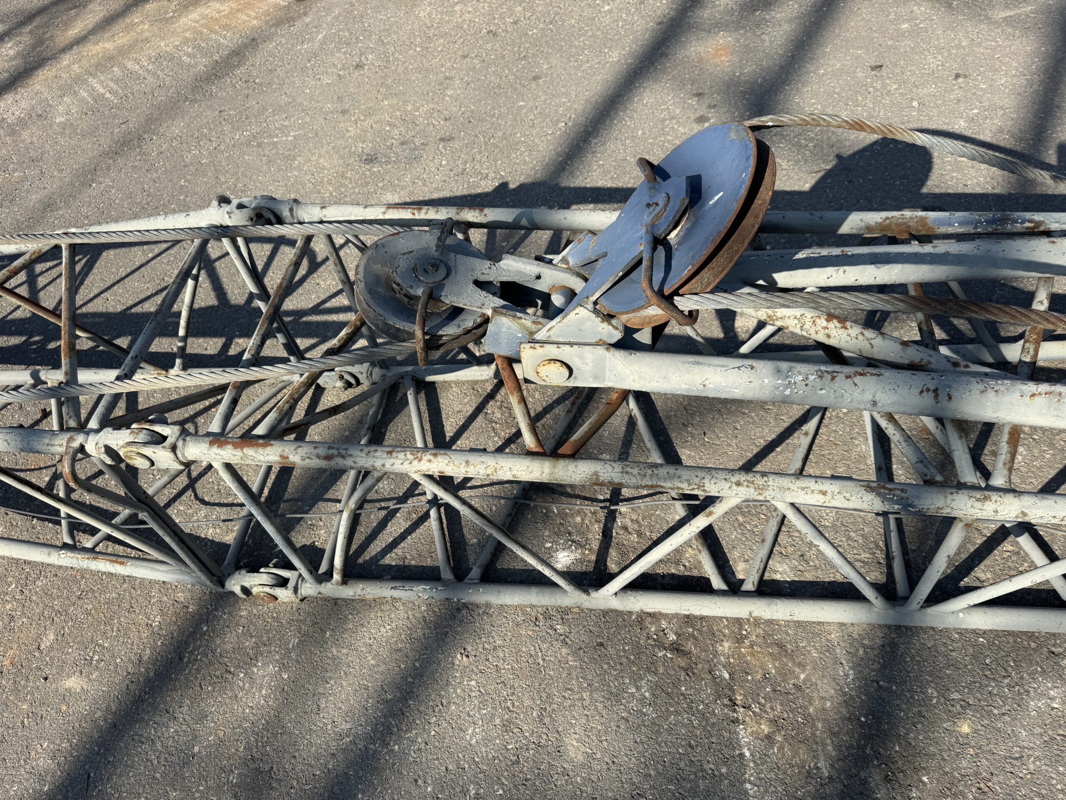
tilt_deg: -49.6
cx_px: 533
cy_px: 400
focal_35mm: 24
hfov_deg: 71.6
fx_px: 739
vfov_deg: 56.8
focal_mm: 6.76
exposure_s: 1/2959
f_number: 1.78
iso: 80
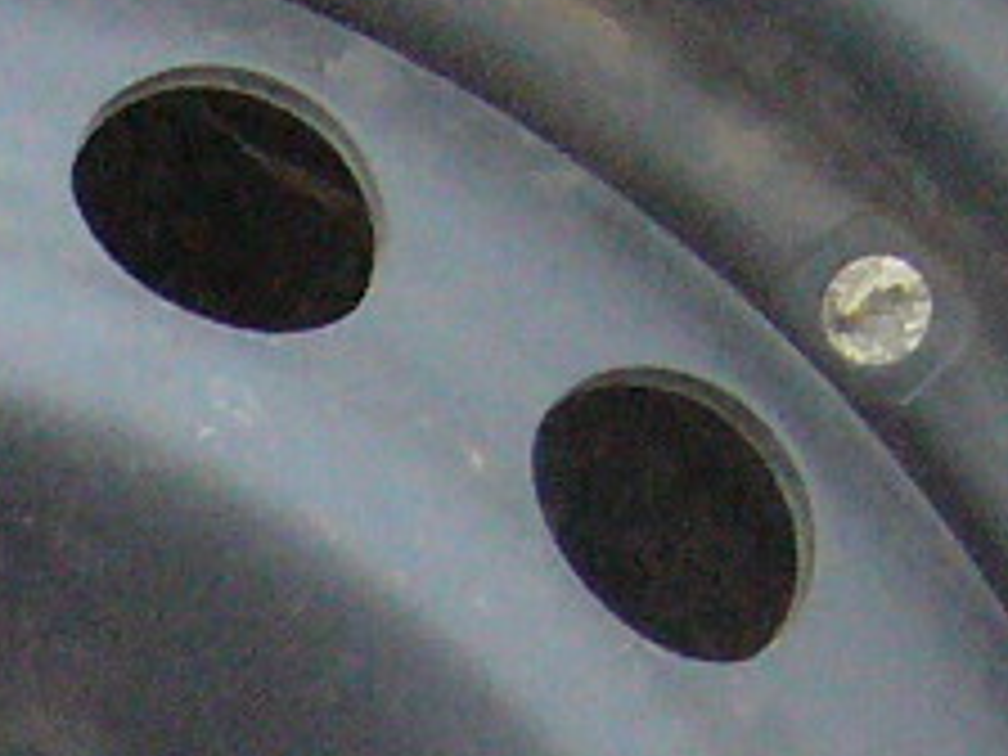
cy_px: 1476
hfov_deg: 9.7
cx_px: -338
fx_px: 5824
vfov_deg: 7.2
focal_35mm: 200
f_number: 2.8
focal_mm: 5.8
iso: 400
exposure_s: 1/400
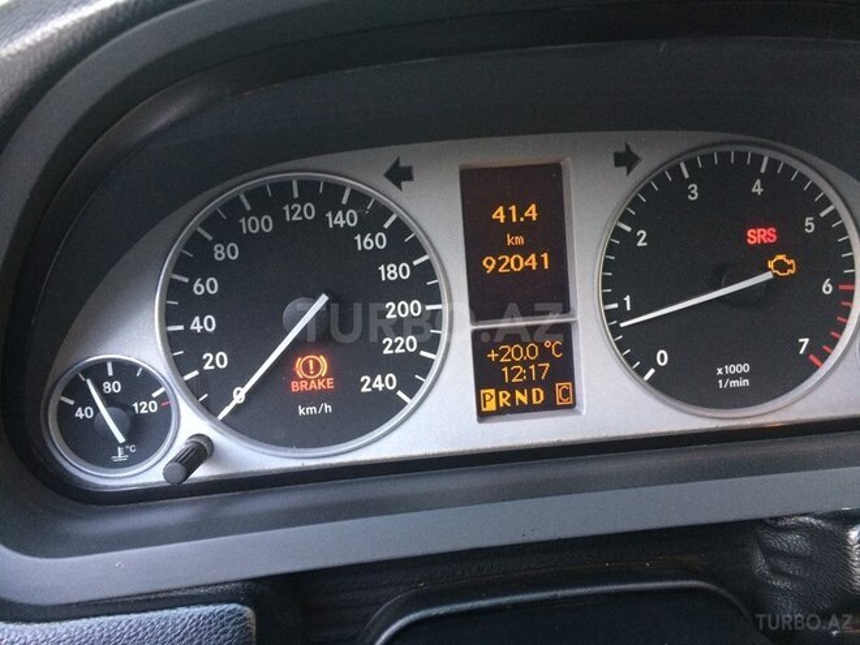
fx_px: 720
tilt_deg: -22.0
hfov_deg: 61.7
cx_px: 430
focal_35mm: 29
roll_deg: +1.7
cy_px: 322
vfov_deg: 48.2
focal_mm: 4.15
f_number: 2.2
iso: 200
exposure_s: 1/33
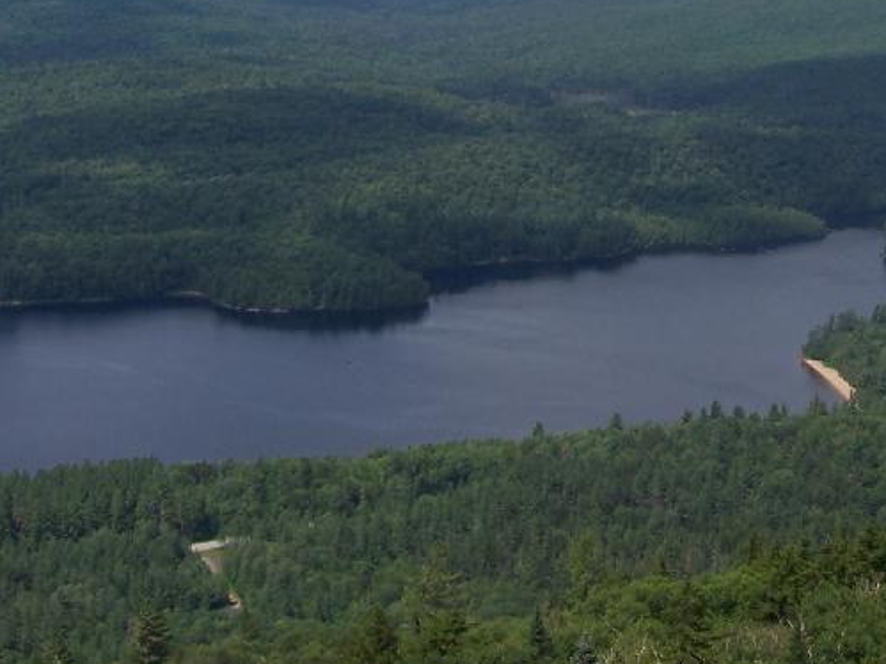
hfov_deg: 25.0
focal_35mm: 78
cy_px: 4
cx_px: 550
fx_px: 1996
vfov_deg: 18.4
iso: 80
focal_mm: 6.3
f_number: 5.6
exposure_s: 1/640
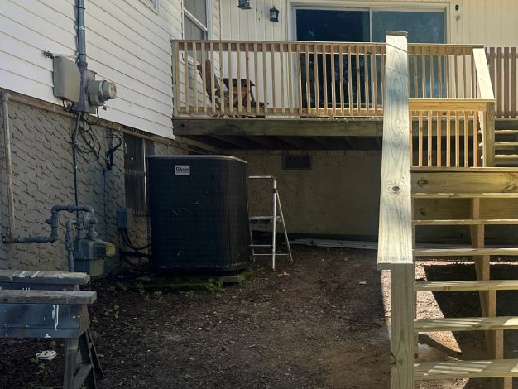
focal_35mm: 46
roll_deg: -1.9
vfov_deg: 31.3
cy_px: 254
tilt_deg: -4.2
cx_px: 474
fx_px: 689
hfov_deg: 38.2
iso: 80
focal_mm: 6.86
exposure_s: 1/1541
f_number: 1.78
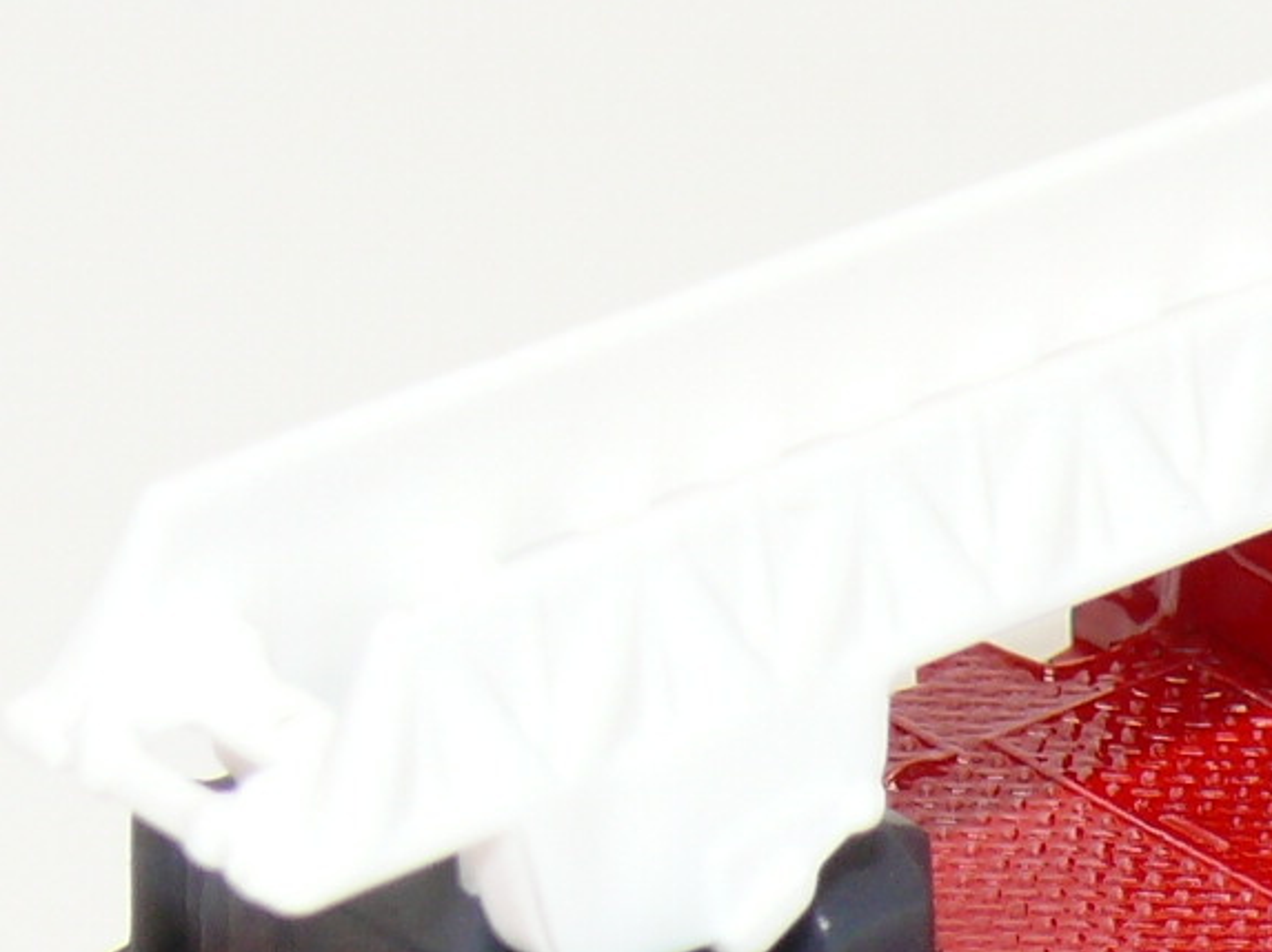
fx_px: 10466
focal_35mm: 285
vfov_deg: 5.2
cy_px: 759
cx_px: 1347
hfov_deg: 6.9
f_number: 4
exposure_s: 1/30
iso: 100
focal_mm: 13.3
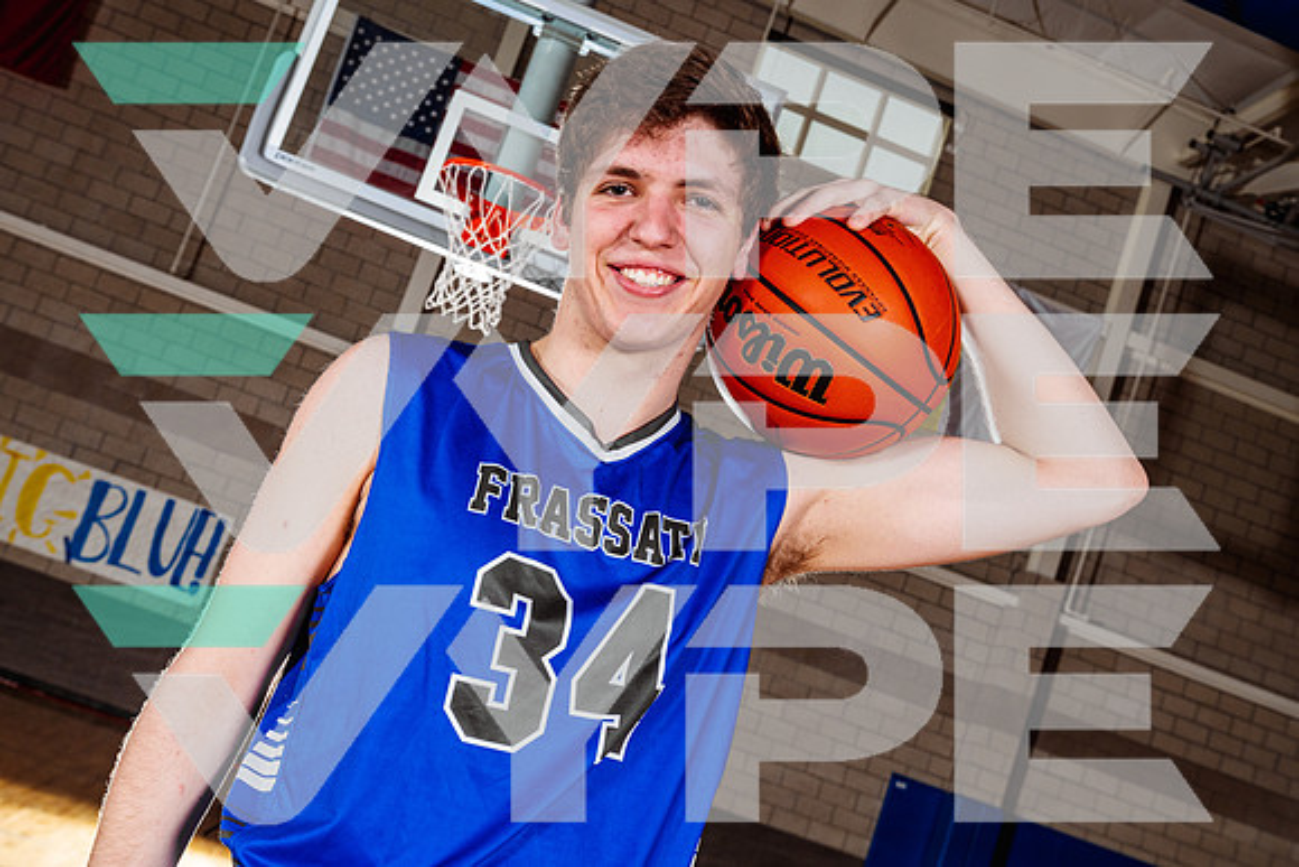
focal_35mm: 44
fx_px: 1588
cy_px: 434
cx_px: 650
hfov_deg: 44.5
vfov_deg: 30.5
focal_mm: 44
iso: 400
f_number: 8
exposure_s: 1/125
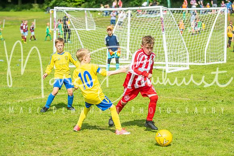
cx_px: 117
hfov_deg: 17.1
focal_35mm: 120
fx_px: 780
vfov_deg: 11.4
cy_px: 78
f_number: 3.2
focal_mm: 80
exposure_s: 1/3200
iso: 250
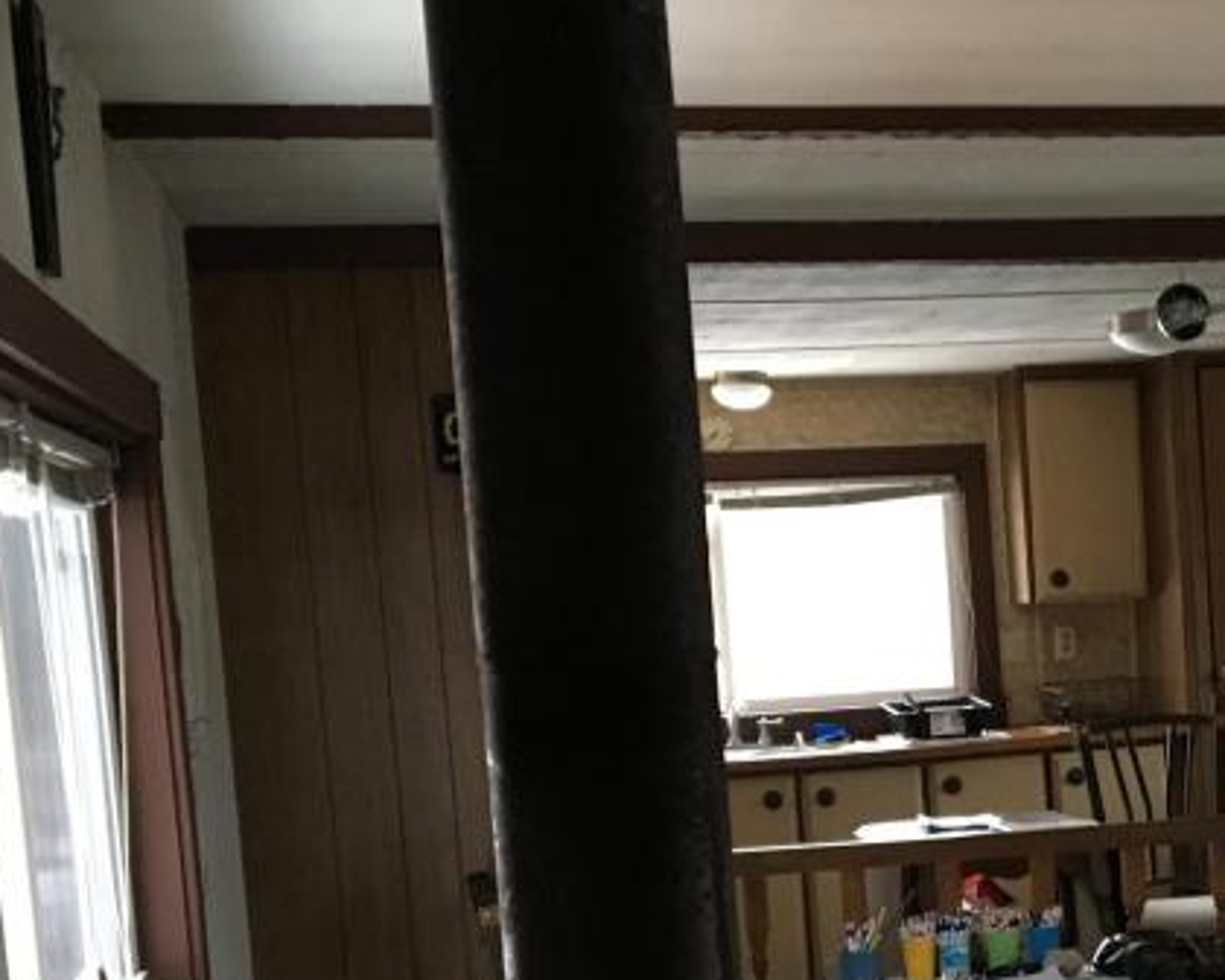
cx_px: 1199
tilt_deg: -6.5
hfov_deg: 26.2
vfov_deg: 21.8
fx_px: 2502
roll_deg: +2.9
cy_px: 837
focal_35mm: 69
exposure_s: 1/15
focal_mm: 4.15
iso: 250
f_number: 2.2
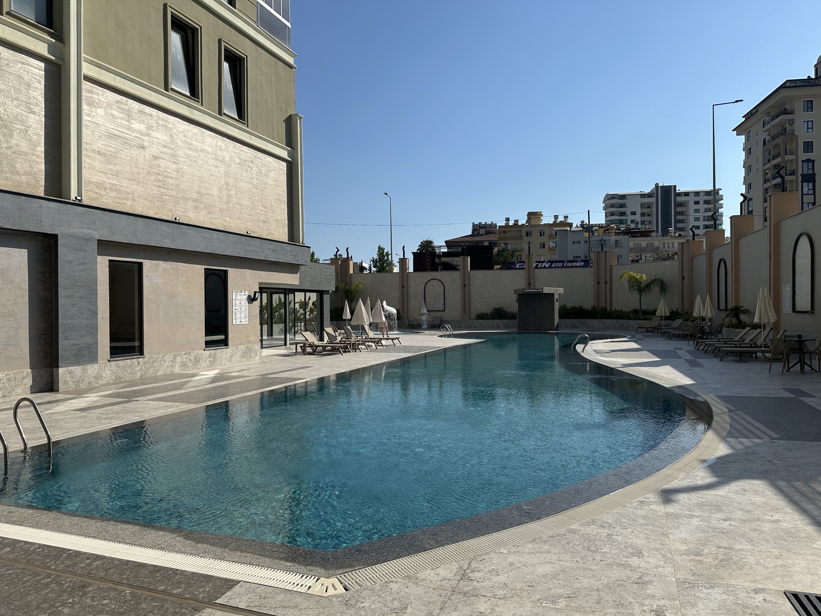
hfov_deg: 71.6
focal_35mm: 24
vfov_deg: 56.8
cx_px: 410
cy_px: 308
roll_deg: +0.7
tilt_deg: -0.2
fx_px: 569
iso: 80
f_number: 1.78
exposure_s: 1/8929
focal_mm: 6.86
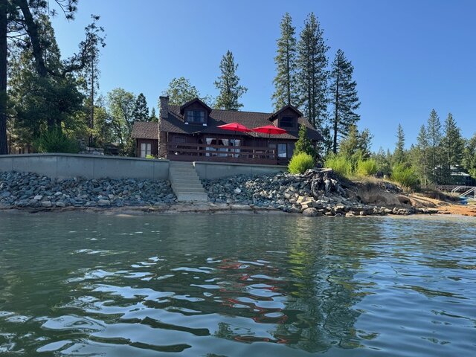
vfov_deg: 56.8
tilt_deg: +2.1
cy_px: 178
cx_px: 238
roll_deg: -0.8
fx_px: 330
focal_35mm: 24
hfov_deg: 71.6
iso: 80
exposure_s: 1/2041
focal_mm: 6.76
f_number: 1.78
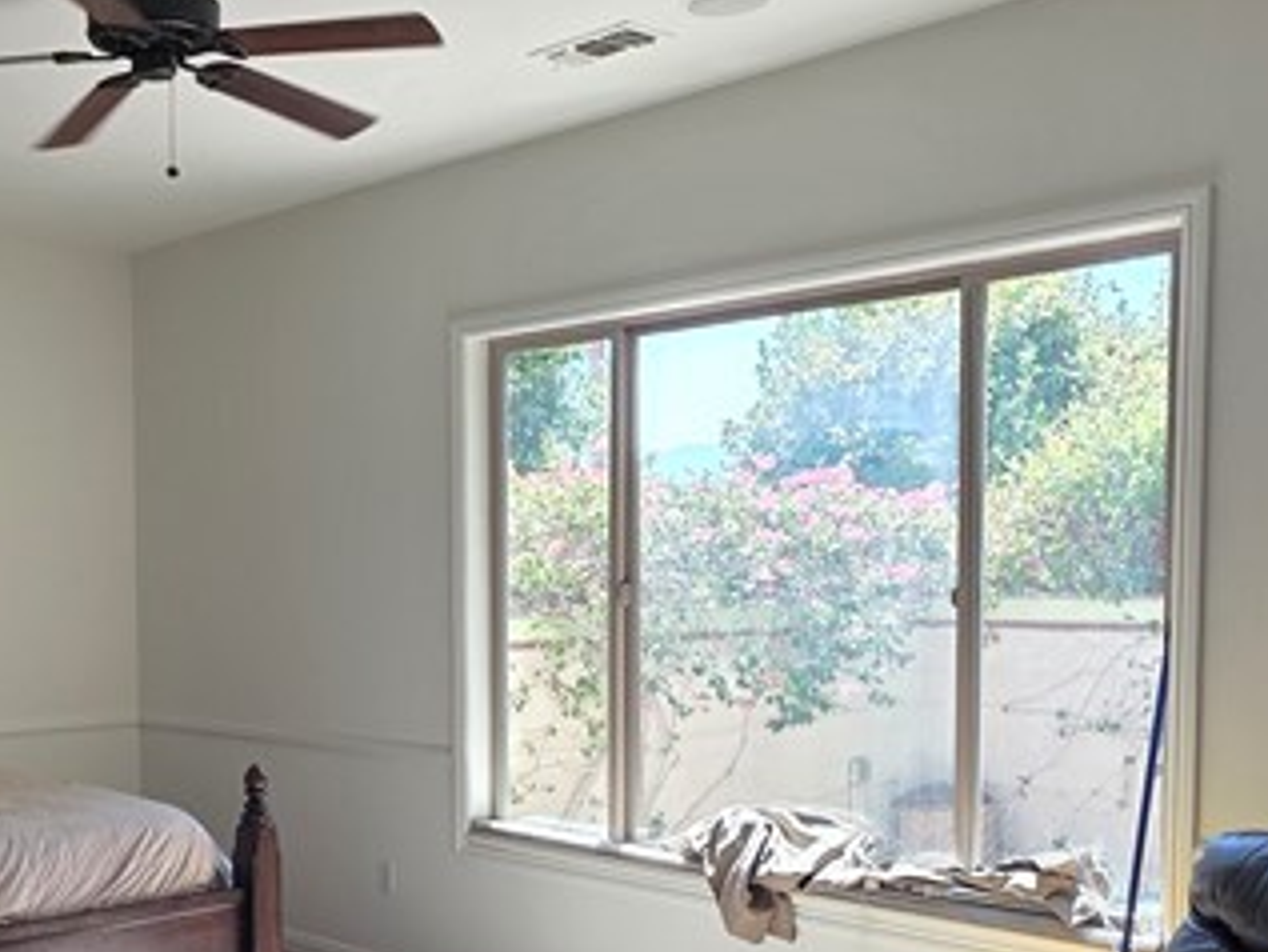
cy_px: 684
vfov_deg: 33.8
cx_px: 244
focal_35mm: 42
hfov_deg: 42.6
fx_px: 1539
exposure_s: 1/120
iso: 32
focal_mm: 2.2
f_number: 1.9
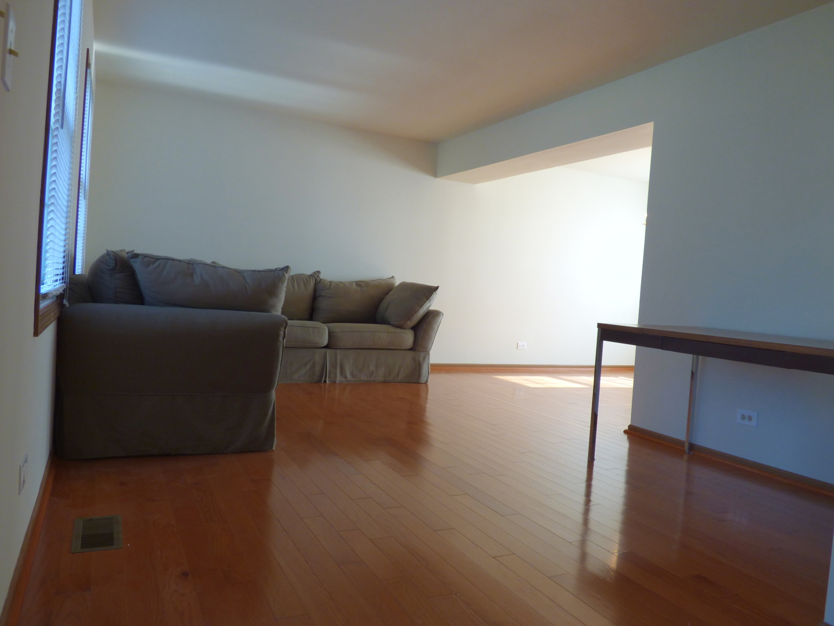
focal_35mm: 26
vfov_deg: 53.1
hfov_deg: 67.3
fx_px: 626
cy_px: 313
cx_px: 417
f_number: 4
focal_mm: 4.61
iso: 100
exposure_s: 1/13
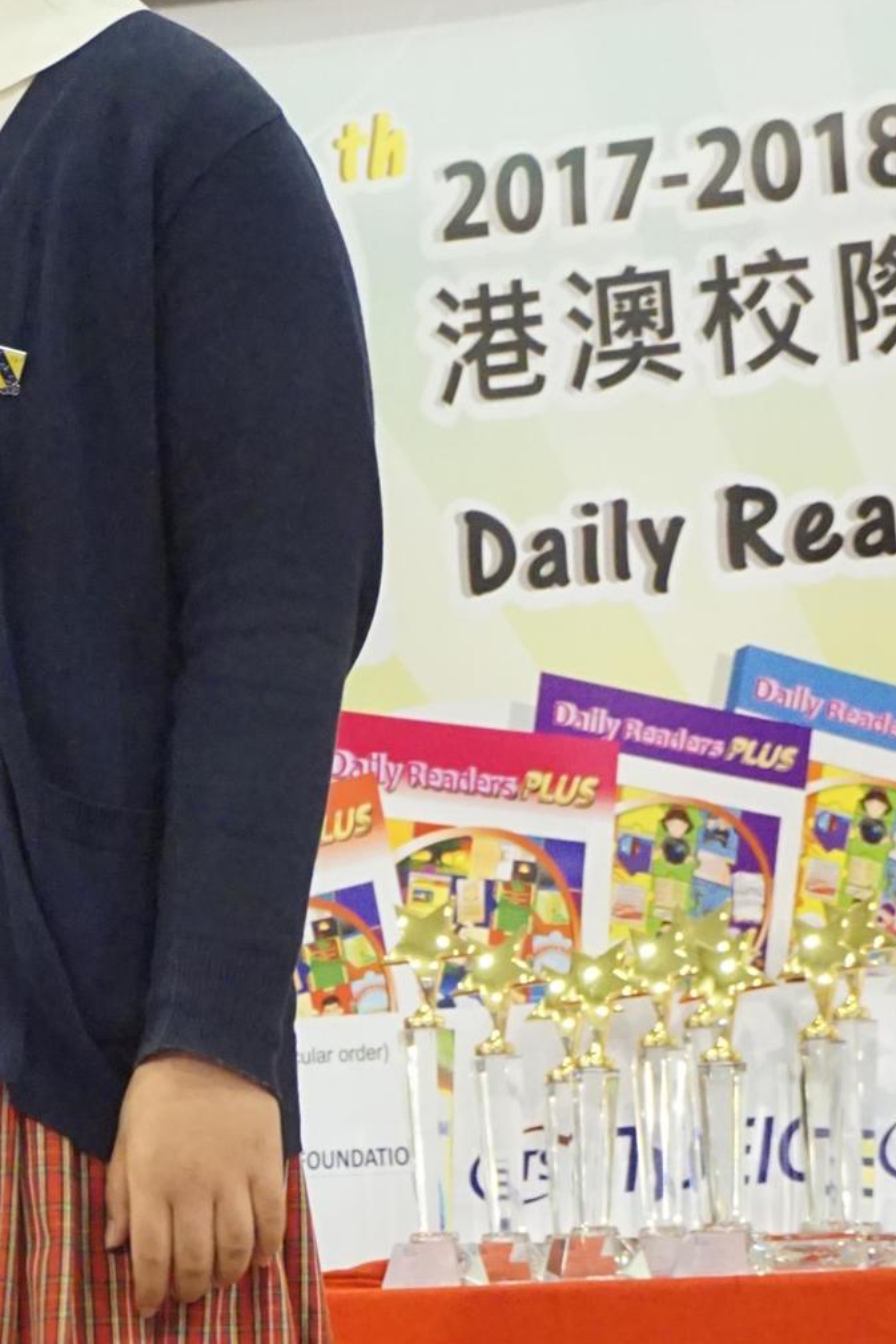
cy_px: 1164
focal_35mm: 201
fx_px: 7501
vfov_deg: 10.2
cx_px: -48
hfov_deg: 6.8
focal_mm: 46
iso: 3200
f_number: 5.6
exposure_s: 1/60
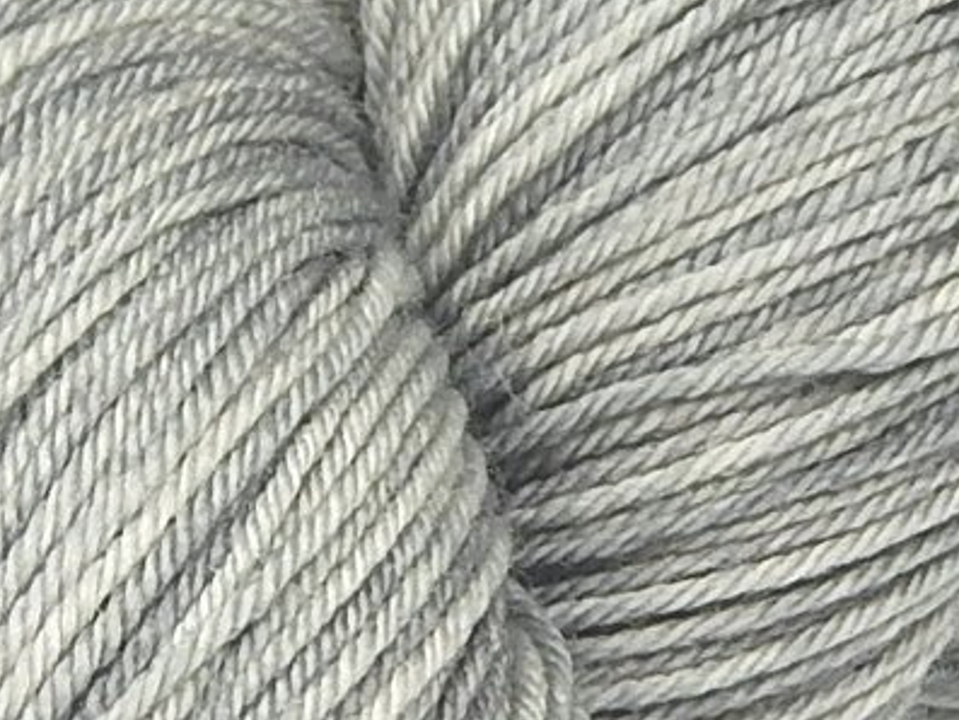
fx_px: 5764
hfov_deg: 9.5
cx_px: 97
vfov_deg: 7.1
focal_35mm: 208
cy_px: 529
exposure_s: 1/30
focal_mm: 7.7
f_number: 3.6
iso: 160
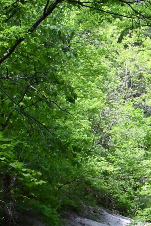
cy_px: 295
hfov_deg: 10.0
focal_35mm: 135
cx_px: 196
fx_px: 849
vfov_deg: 14.5
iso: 8000
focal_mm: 32
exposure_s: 1/1600
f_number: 20
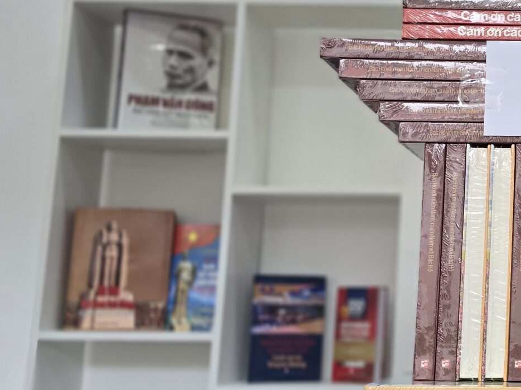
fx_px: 948
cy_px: 169
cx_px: 611
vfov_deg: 23.3
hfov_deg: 27.4
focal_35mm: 63
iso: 80
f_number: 1.7
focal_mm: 6.3
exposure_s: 1/120
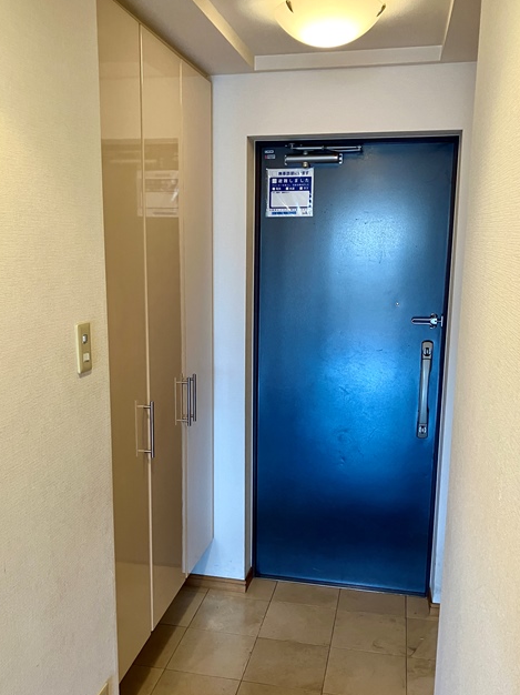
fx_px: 681
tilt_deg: -11.0
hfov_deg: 41.7
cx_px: 237
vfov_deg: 53.8
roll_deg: -0.1
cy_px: 396
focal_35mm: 34
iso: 80
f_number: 1.8
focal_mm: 3.99
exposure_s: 1/50
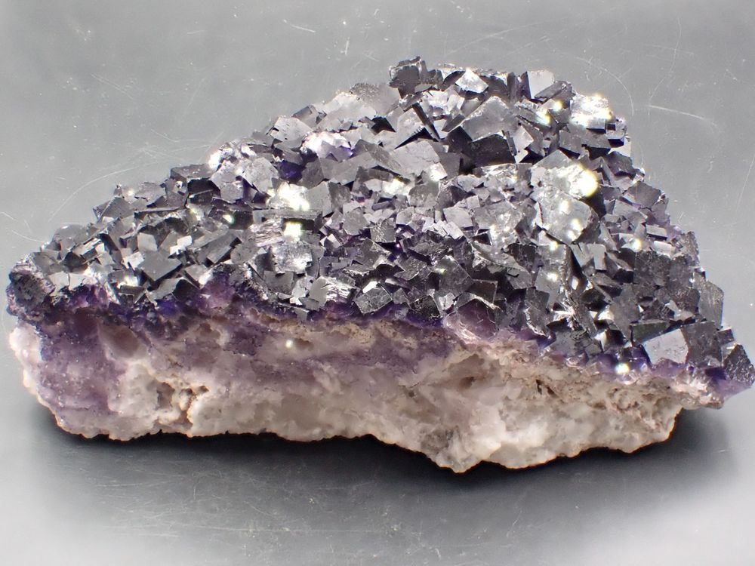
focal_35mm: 58
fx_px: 1265
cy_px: 283
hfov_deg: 33.2
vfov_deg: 25.2
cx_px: 378
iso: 800
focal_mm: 10.35
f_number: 5
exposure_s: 1/160
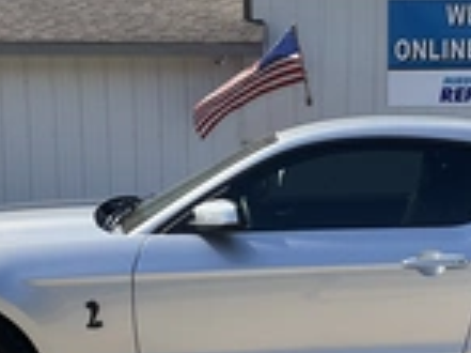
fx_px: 1074
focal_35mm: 79
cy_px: 286
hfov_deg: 24.7
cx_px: 298
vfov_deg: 18.5
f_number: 1.8
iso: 25
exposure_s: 1/1311
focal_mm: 3
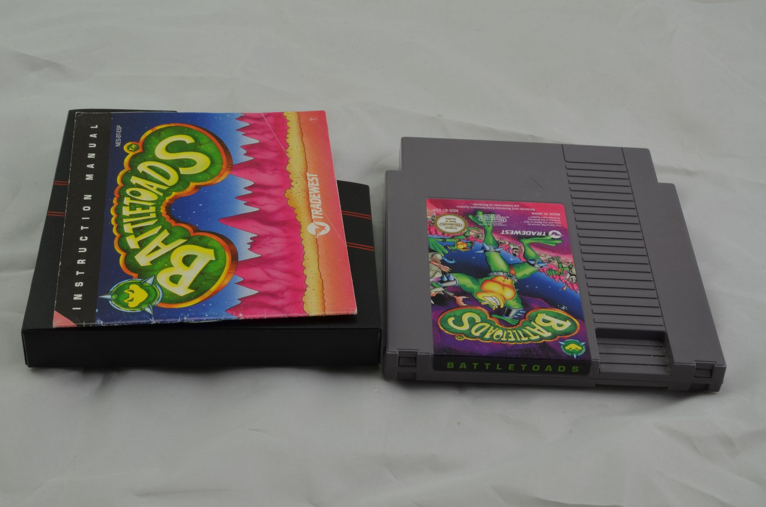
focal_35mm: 60
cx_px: 383
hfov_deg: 33.5
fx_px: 1274
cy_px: 254
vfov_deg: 22.5
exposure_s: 1/2.5
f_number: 20
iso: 100
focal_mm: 40
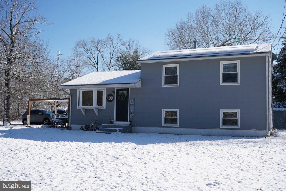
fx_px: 294
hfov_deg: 51.9
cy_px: 96
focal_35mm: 37
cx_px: 143
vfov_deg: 36.0
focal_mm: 37
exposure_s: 1/320
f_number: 8
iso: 100
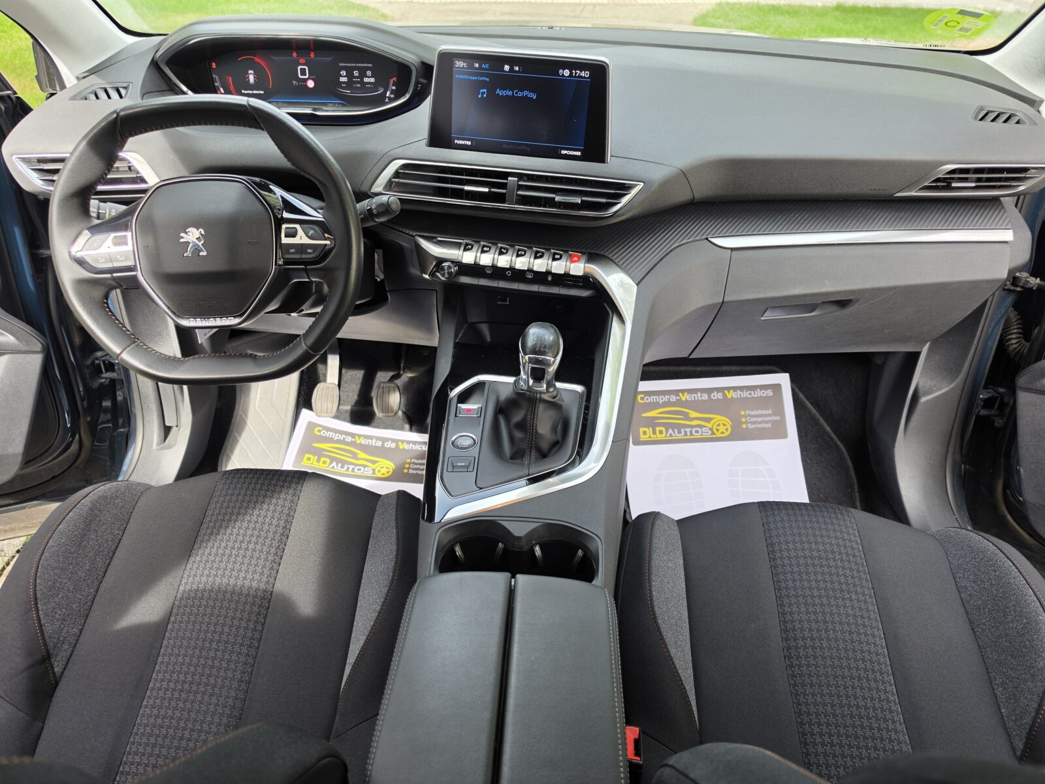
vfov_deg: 58.9
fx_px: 694
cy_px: 392
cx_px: 522
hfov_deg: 73.9
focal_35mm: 23
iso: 32
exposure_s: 1/180
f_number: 1.4
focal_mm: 6.5
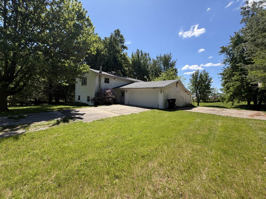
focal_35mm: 14
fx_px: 108
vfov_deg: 85.7
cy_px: 100
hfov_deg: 102.1
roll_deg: -3.4
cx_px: 133
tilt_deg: -1.7
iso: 32
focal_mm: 2.22
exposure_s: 1/770
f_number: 2.2
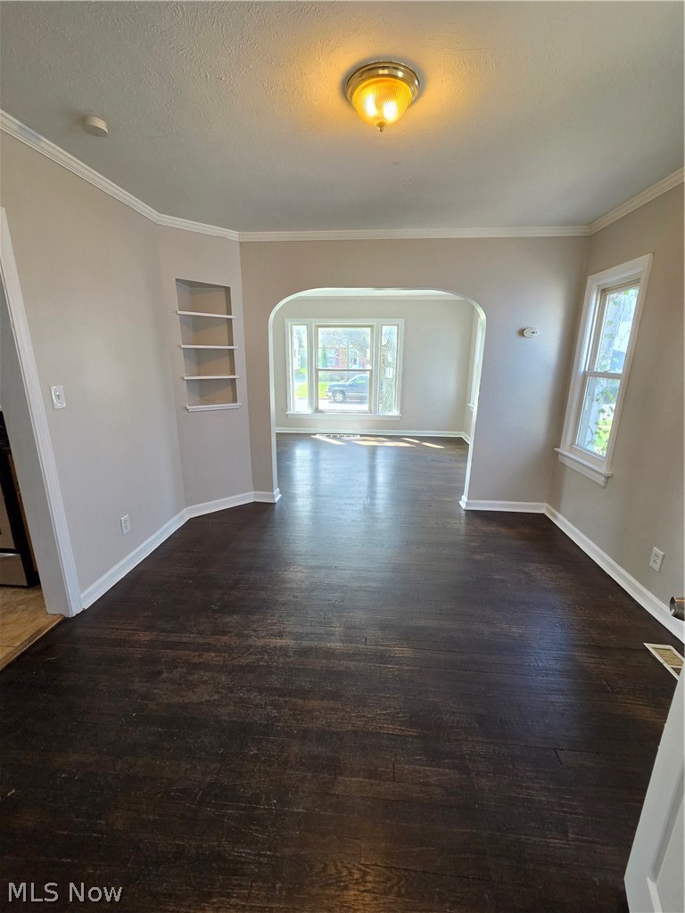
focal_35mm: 13
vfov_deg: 106.2
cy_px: 456
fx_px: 343
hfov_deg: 89.9
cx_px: 342
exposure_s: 1/120
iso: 200
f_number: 2.2
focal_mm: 2.2
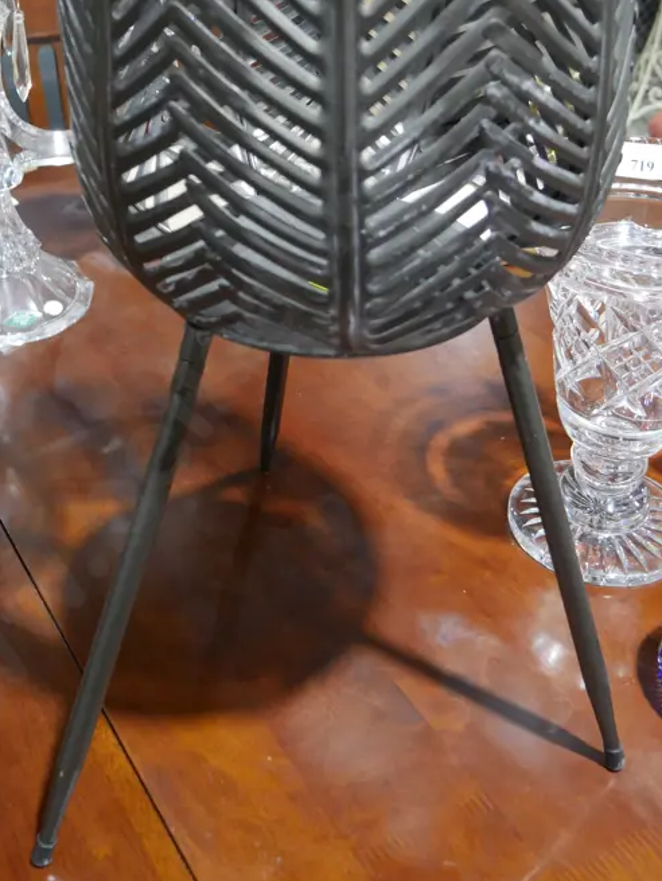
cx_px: 317
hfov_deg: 29.1
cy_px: 239
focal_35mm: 50
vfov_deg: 37.4
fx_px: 1274
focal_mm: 16
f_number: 3.6
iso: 800
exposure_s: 1/60
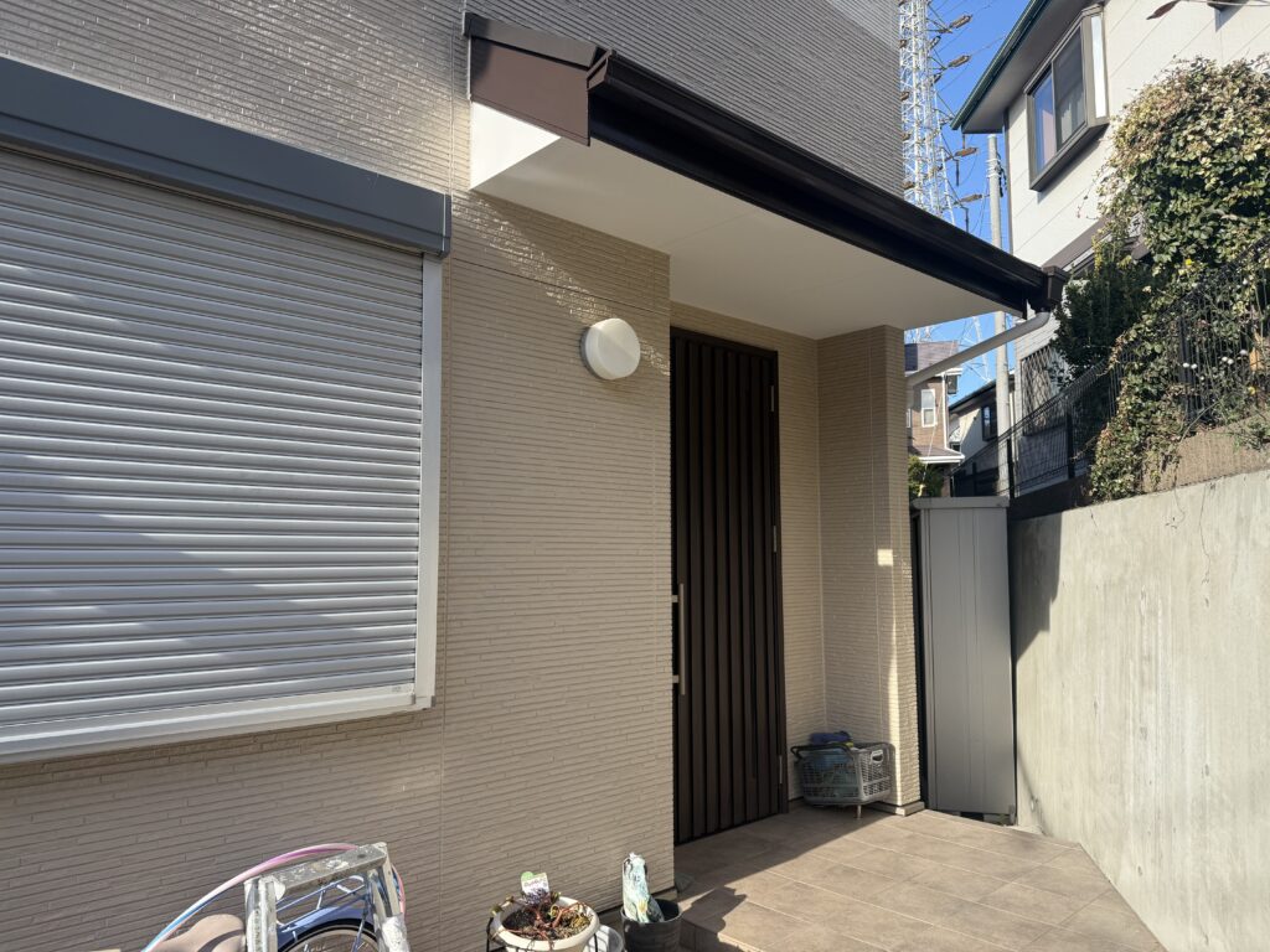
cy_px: 476
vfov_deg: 56.8
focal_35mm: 24
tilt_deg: +5.5
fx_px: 881
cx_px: 635
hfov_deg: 71.6
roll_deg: +0.3
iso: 100
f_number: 1.78
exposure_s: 1/2110
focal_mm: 6.76
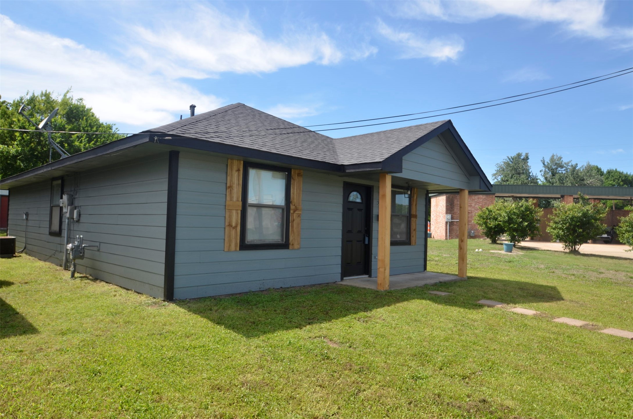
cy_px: 210
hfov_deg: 73.9
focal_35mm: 24
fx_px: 421
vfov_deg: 52.9
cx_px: 316
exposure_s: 1/250
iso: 125
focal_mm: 16
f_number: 8
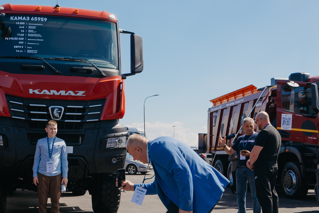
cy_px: 148
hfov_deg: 43.1
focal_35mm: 45
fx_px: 399
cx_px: 110
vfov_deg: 29.6
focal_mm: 28
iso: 100
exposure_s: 1/400
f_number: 6.3
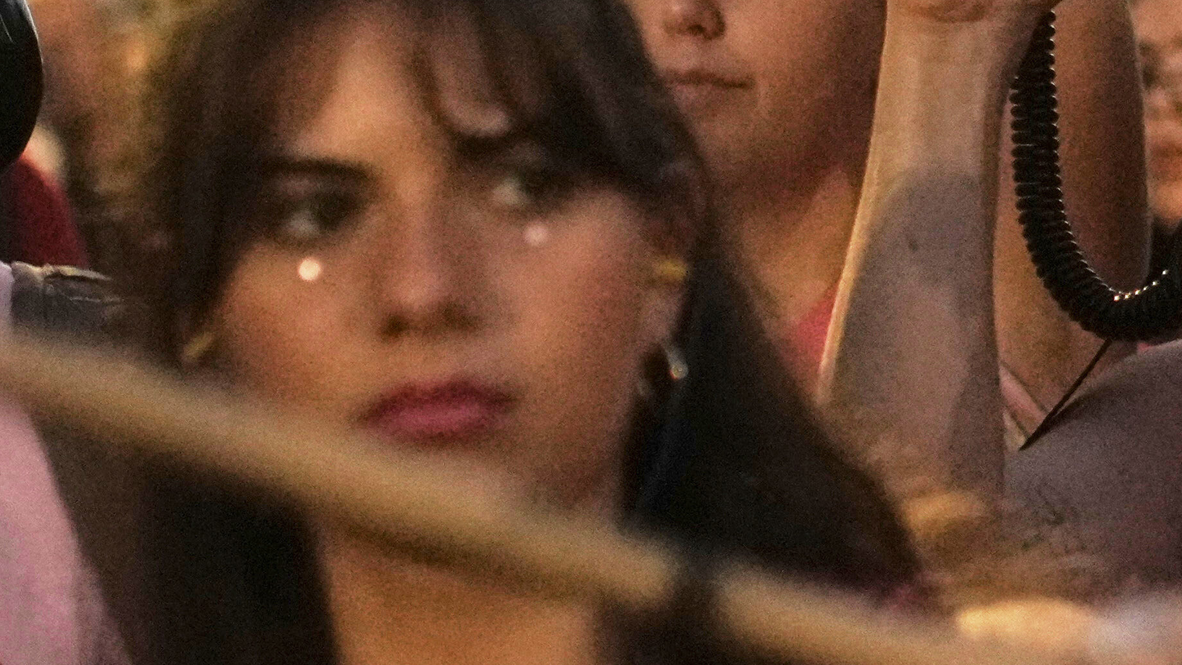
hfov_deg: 12.1
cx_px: 1517
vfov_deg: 7.0
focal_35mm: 173
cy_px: -61
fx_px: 5422
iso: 4000
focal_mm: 35
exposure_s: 1/320
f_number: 1.6
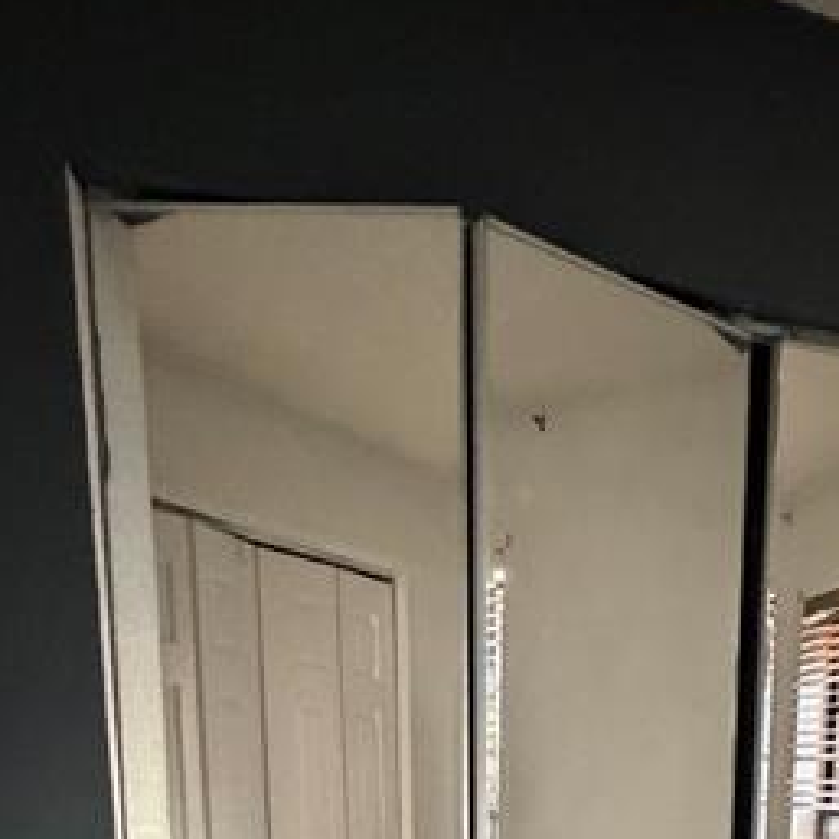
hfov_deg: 43.0
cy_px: 953
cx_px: 666
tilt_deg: -6.8
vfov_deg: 36.8
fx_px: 1015
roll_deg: -1.5
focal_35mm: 37
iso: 1250
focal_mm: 2.22
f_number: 2.2
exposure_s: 1/60
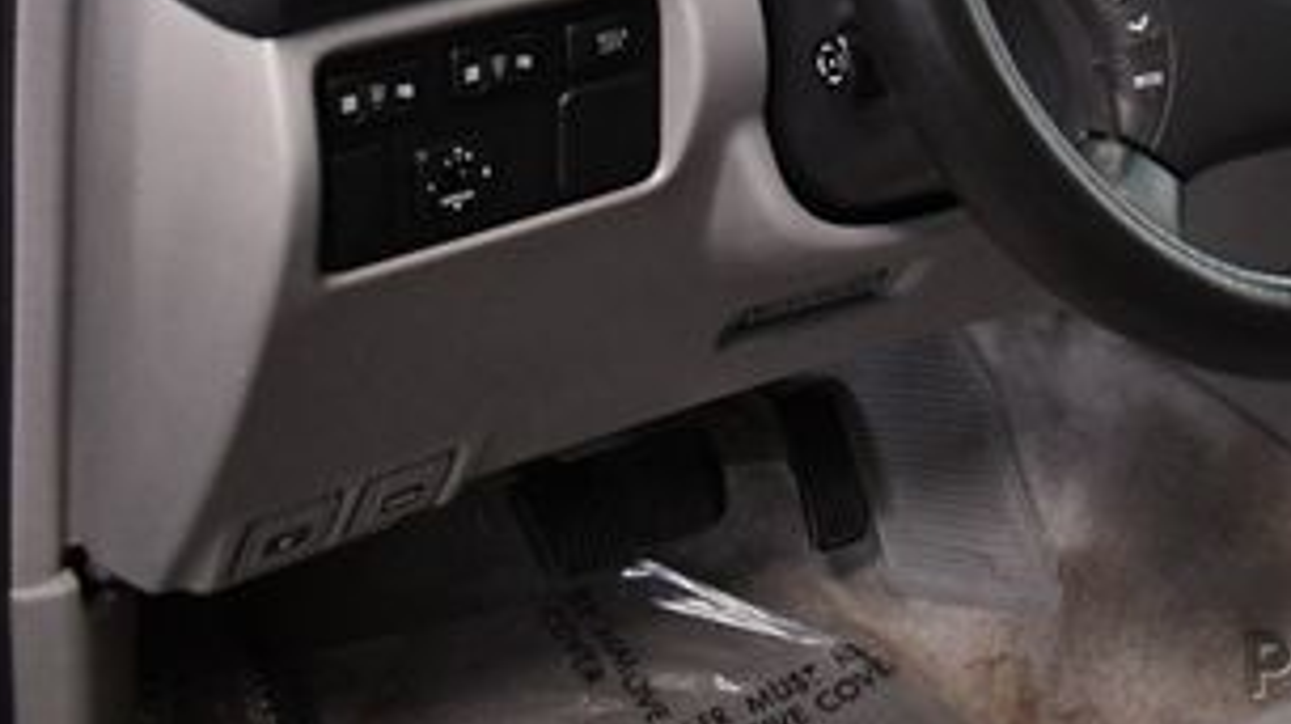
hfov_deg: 30.3
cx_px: 1194
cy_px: -157
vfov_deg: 17.3
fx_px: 2258
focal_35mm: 66
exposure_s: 1/100
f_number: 3.8
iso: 3200
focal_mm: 20
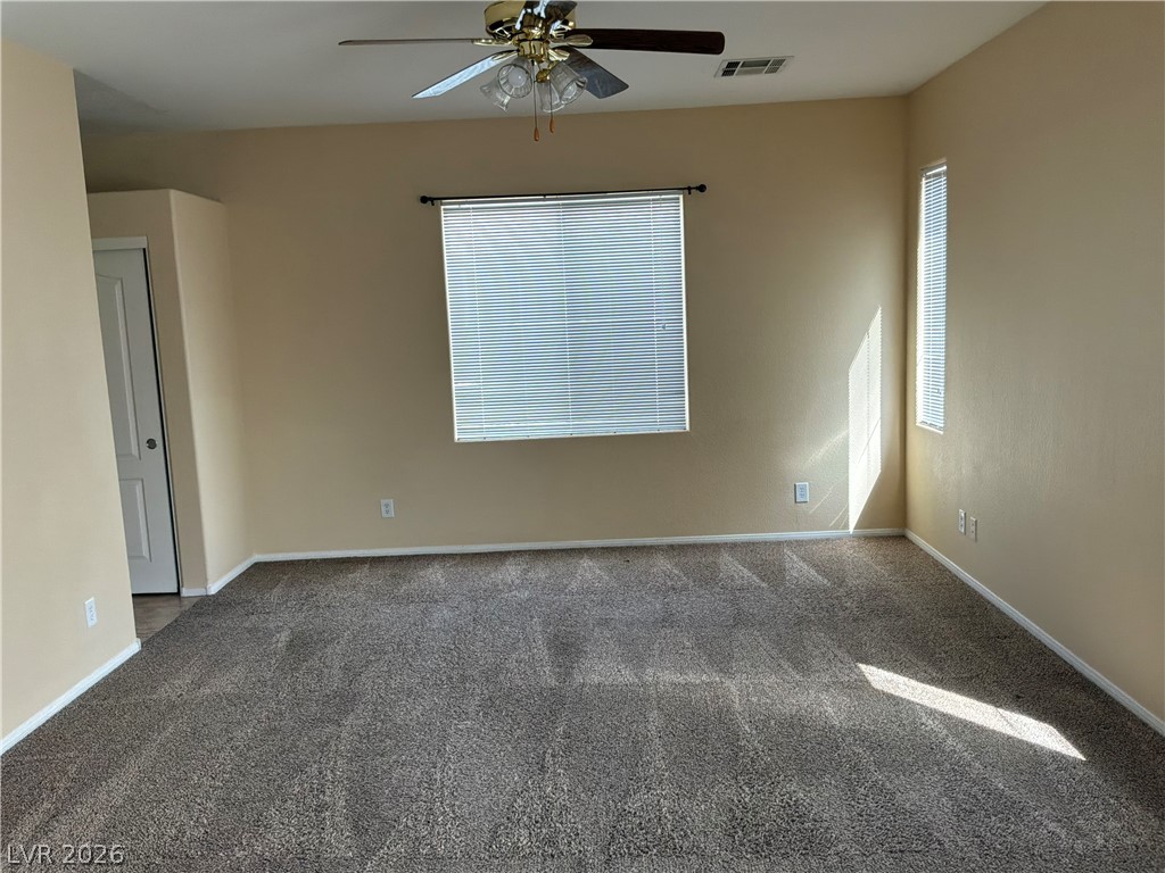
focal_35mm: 28
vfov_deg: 49.7
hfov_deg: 63.4
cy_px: 436
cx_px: 582
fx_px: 942
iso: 64
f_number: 1.8
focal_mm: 3
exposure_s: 1/122
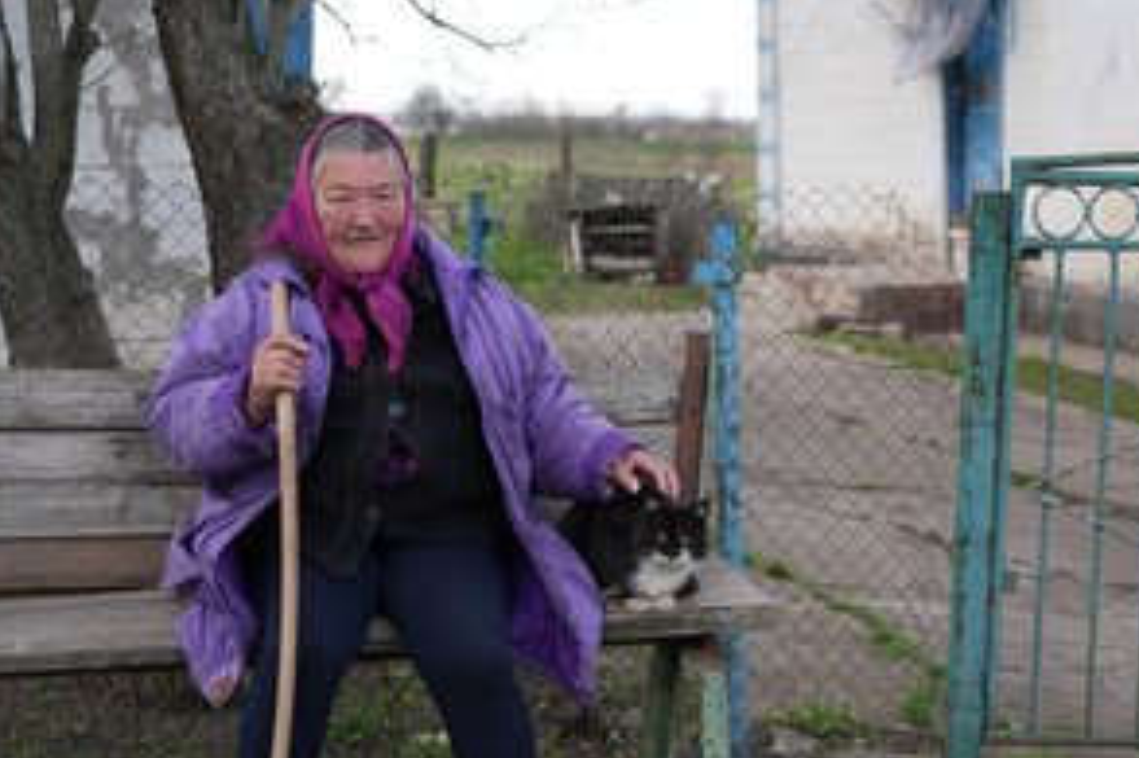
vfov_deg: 20.2
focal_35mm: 67
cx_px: 544
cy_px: 511
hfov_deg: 30.1
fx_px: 2119
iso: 100
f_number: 4
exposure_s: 1/250
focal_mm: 49
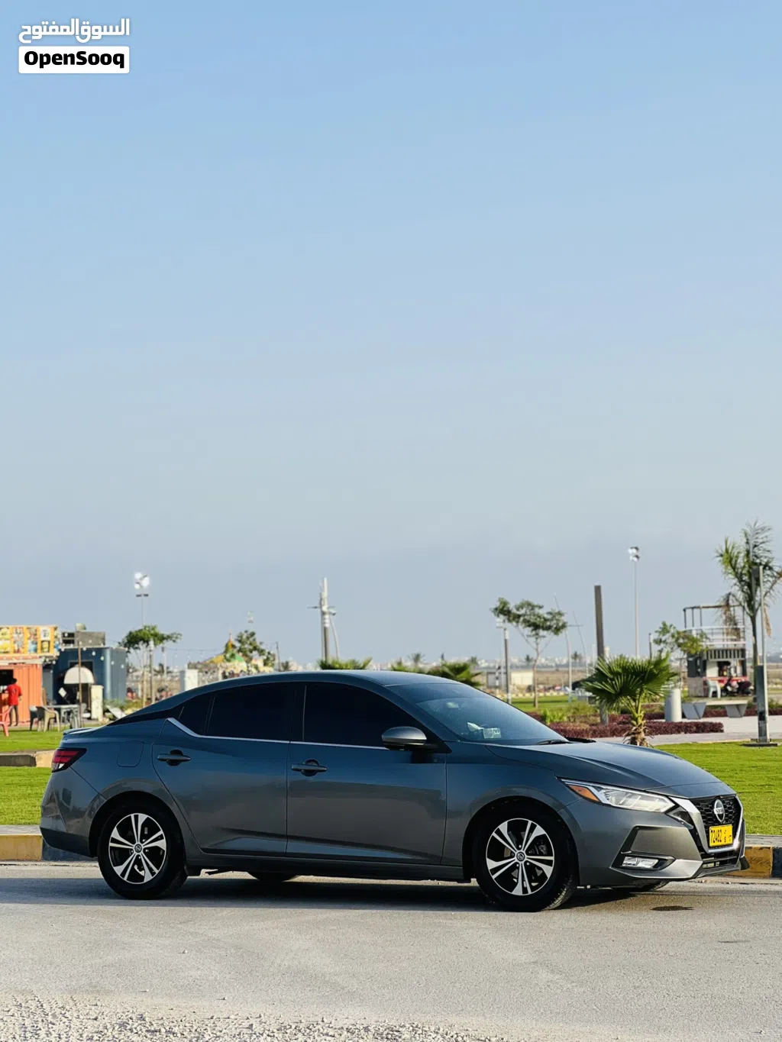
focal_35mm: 77
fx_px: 2319
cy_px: 521
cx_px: 391
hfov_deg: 19.1
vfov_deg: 25.3
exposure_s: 1/525
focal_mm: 9
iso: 32
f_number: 2.8
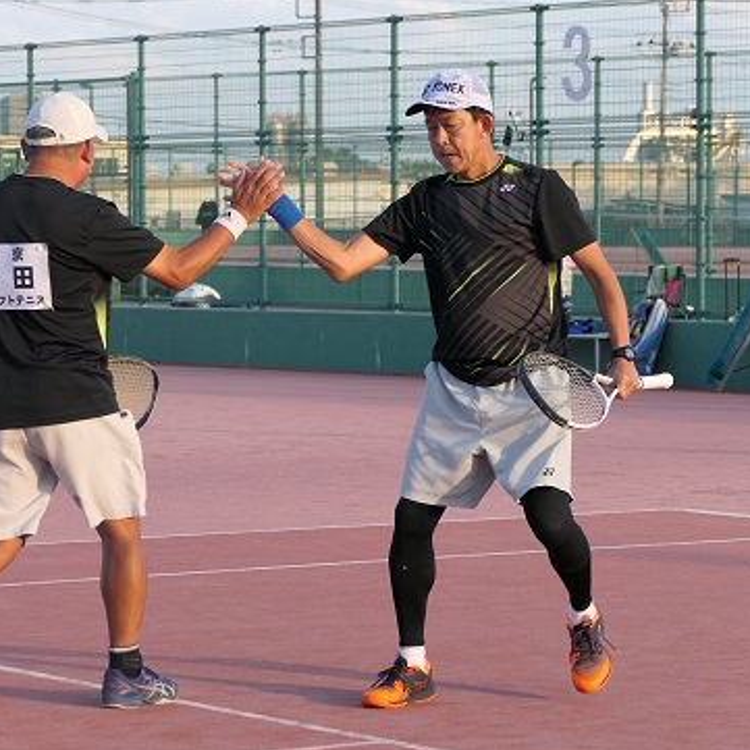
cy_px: 375
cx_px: 266
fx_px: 4265
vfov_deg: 10.0
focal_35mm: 174
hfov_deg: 10.0
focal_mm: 49.07
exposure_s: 1/320
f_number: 3.9
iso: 125
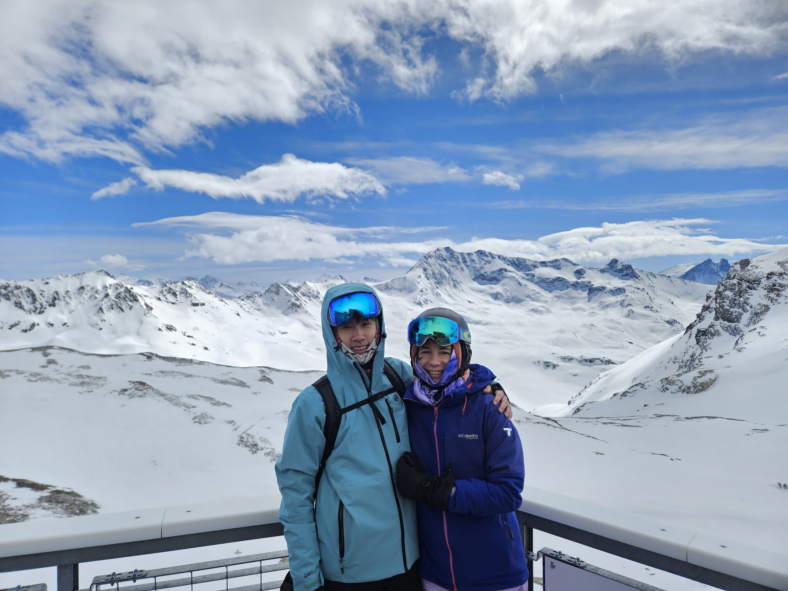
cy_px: 296
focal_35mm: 23
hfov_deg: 73.9
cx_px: 394
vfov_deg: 58.9
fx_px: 524
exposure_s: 1/3493
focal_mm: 5.4
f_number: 1.8
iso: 25
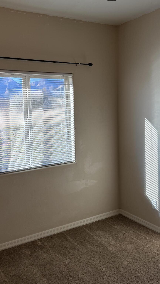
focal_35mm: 34
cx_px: 68
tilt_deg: -2.2
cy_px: 125
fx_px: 256
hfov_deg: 34.6
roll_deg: +2.3
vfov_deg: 57.9
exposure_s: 1/555
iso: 80
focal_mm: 6.76
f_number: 1.78
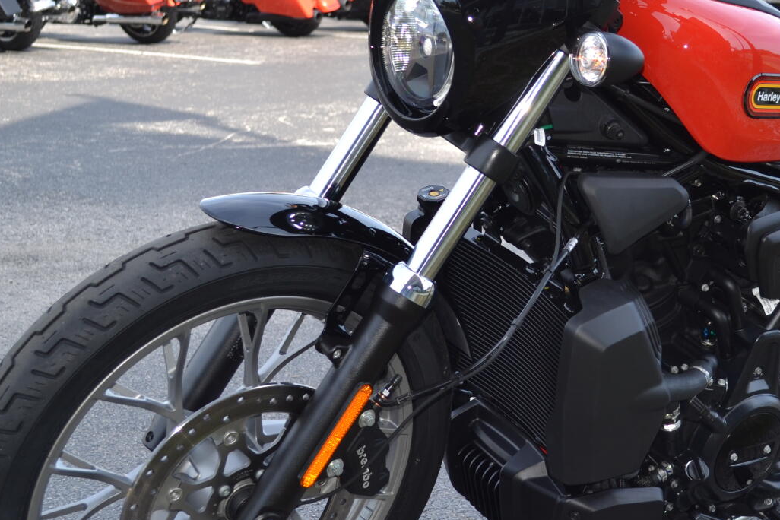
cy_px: 245
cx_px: 583
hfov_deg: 26.3
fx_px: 1647
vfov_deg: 17.9
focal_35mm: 76
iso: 100
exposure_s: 1/200
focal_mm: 26
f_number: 5
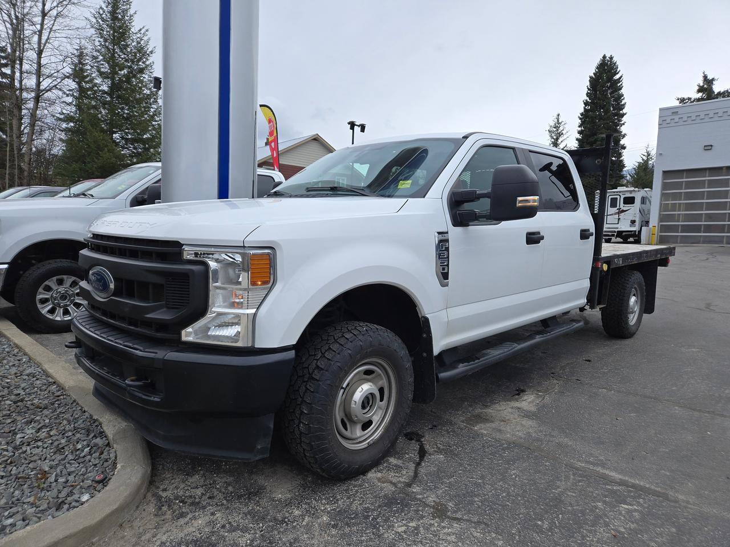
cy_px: 274
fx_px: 485
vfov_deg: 58.9
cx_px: 365
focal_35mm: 23
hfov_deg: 73.9
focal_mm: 5.4
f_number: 1.8
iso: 25
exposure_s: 1/1145
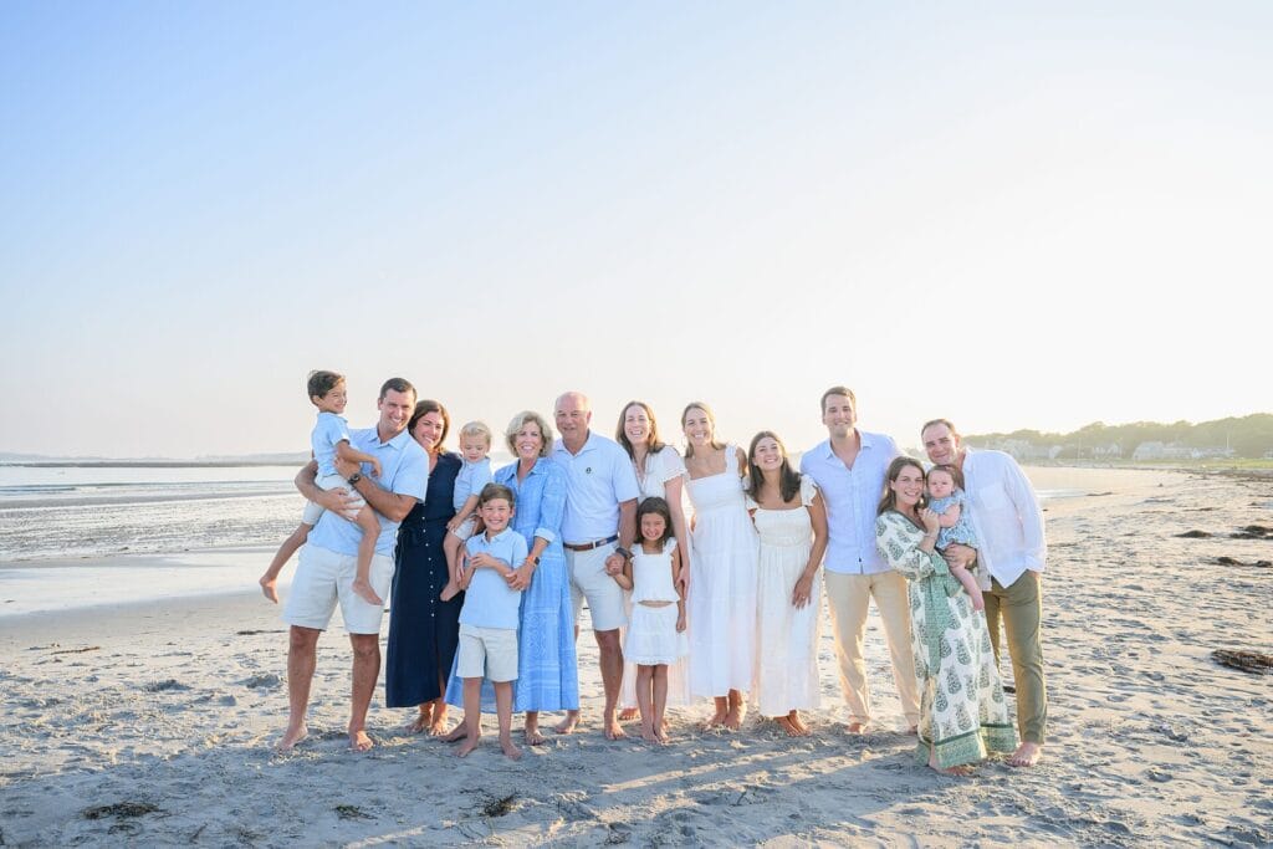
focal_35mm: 32
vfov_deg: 41.7
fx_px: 1114
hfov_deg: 59.5
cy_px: 424
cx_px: 636
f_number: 5
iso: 400
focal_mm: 31.5
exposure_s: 1/500
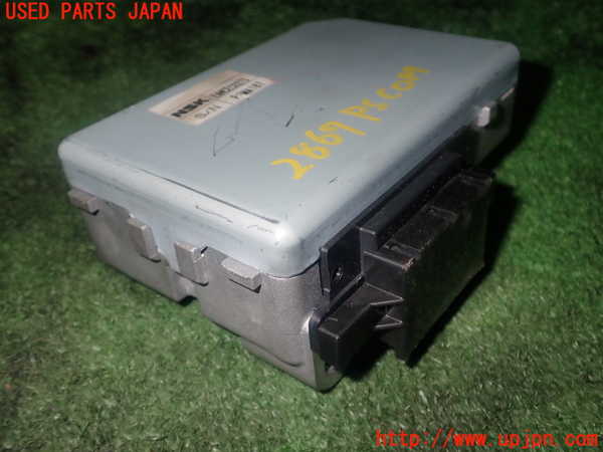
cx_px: 302
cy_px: 226
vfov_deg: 39.7
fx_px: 627
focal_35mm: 36
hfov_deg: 51.4
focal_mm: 6.37
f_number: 7.1
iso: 200
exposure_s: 1/40
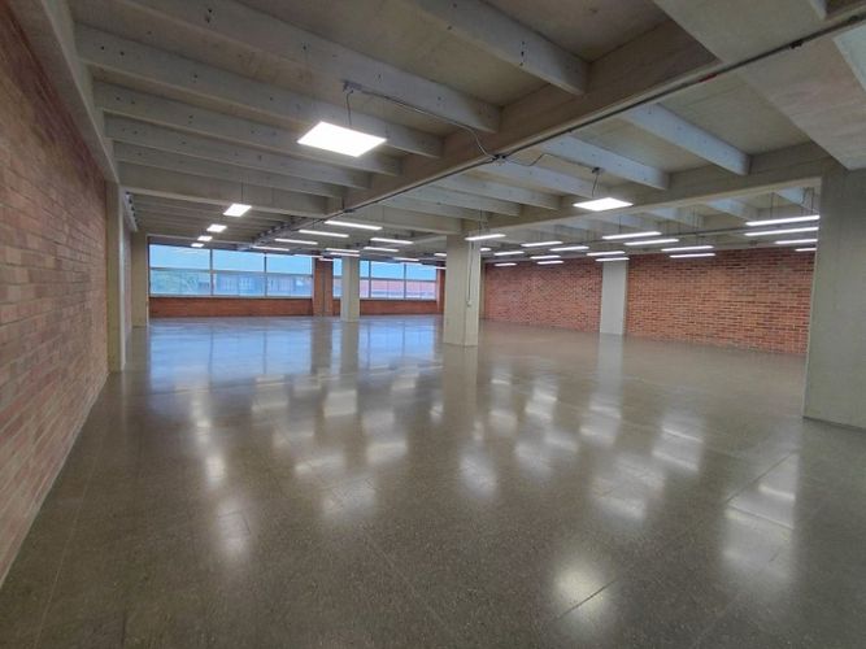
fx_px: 400
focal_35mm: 16
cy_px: 324
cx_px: 433
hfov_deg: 94.5
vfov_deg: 78.1
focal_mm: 1.64
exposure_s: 1/60
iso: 100
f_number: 2.2
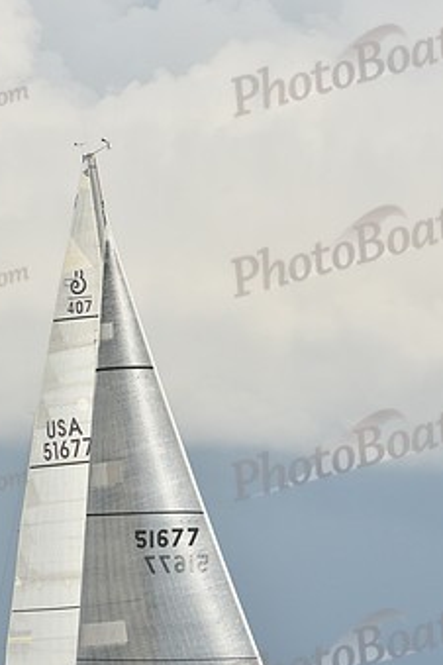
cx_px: 130
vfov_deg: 7.1
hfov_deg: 4.7
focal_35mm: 291
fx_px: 5371
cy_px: 377
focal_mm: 170
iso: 250
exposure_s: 1/1250
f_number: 10
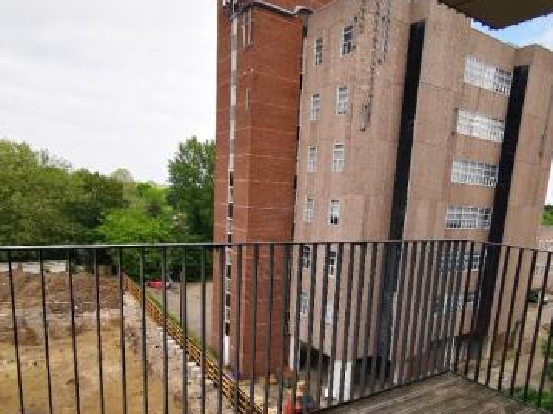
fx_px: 415
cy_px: 278
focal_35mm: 26
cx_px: 313
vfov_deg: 52.0
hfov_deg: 67.0
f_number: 2.2
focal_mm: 2.35
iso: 50
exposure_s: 1/445
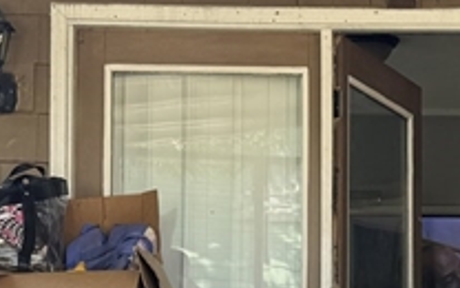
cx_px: 489
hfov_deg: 16.3
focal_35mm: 125
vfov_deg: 10.4
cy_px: 321
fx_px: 1567
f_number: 1.78
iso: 80
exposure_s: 1/343
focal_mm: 6.76
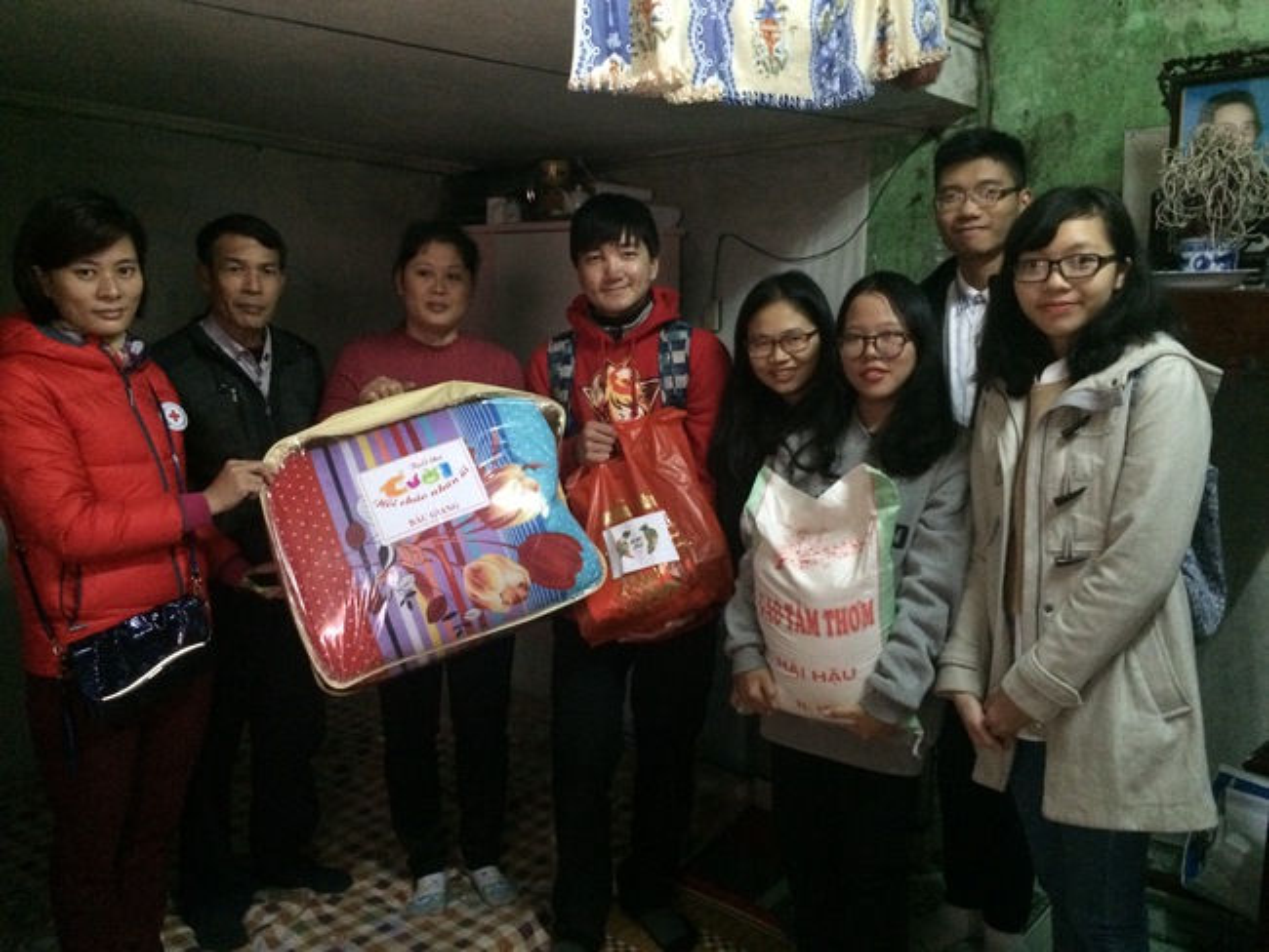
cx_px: 634
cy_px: 476
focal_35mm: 29
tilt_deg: -8.7
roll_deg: +0.7
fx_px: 1064
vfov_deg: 48.3
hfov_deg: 61.6
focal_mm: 4.15
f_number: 2.2
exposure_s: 1/17
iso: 400
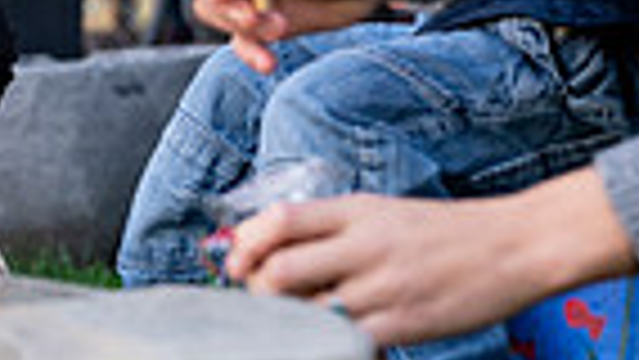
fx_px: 3695
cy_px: -200
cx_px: -432
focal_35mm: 218
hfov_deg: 9.5
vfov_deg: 5.5
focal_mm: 51
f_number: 2.8
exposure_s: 1/500
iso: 400
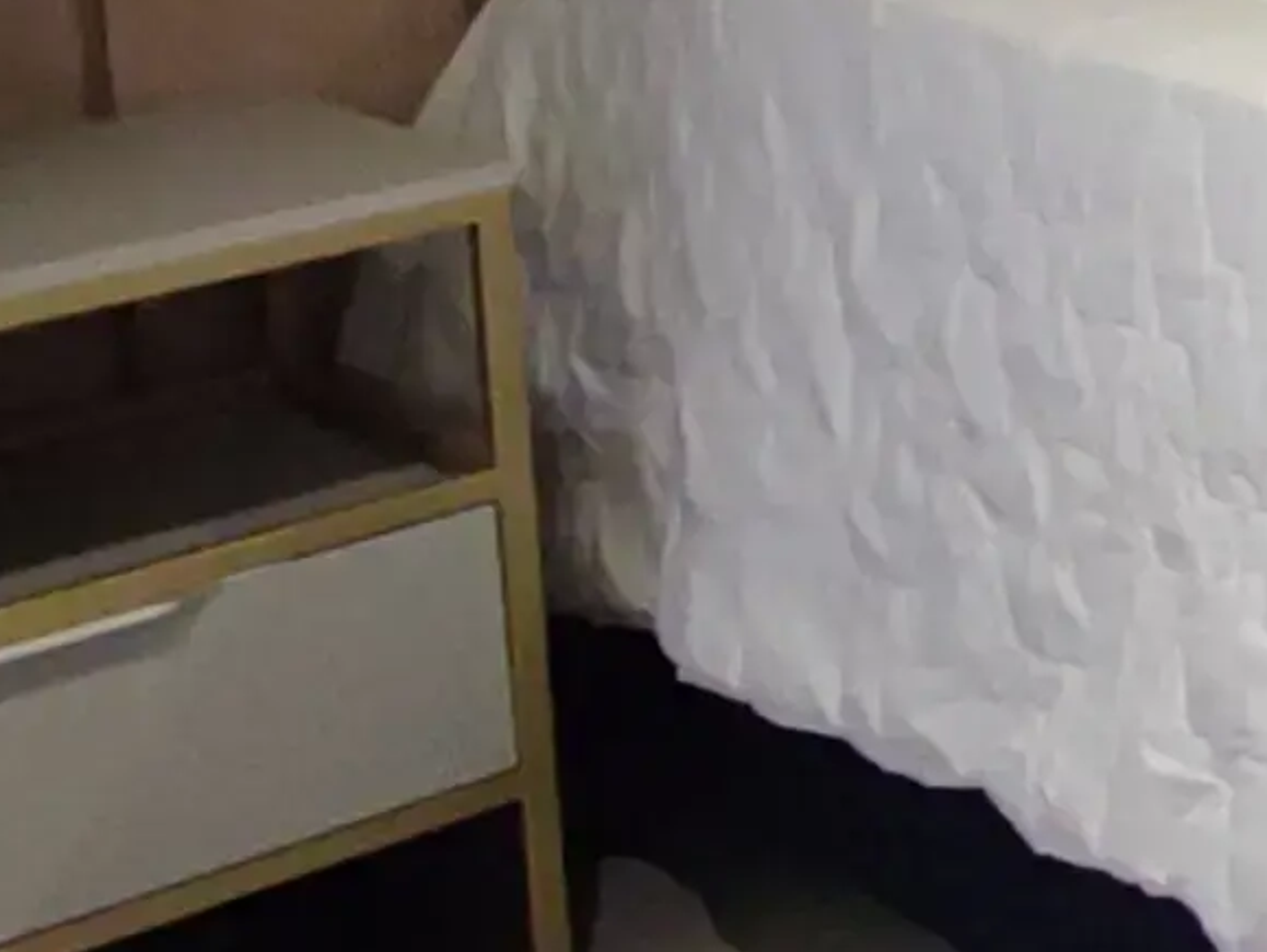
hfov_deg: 14.4
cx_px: 3090
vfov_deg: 15.7
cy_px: -554
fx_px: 3113
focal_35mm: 85
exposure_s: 1/30
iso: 585
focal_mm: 1.65
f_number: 2.2
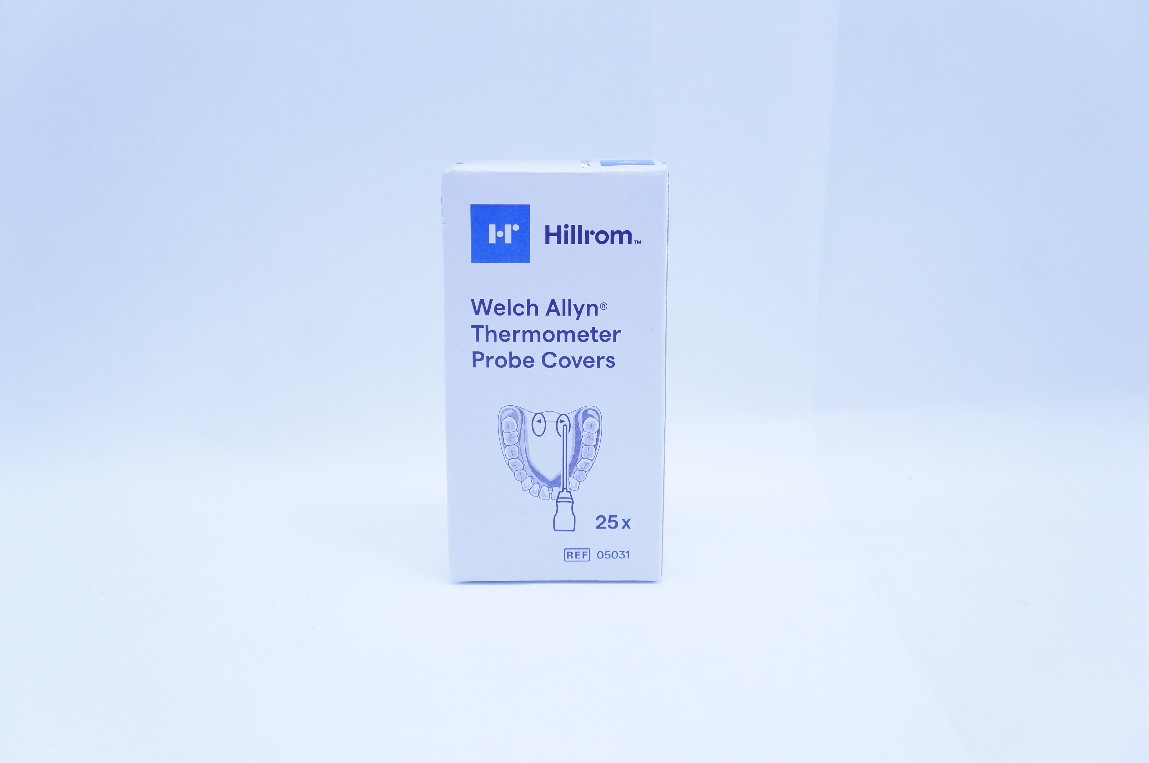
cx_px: 574
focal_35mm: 46
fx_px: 1483
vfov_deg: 28.9
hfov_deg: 42.4
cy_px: 382
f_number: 4
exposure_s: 1/250
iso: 800
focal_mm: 31
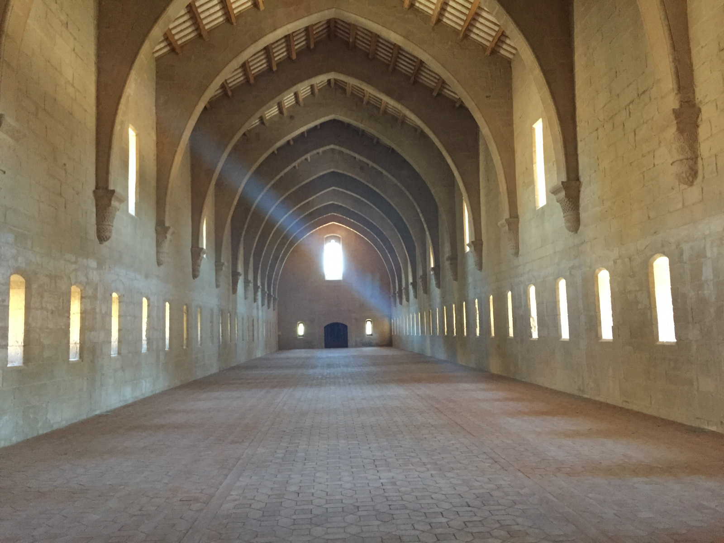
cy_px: 272
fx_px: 607
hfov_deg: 61.7
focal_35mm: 29
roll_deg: +1.1
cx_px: 362
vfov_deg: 48.2
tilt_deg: +5.9
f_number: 2.2
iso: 320
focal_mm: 4.15
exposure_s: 1/17
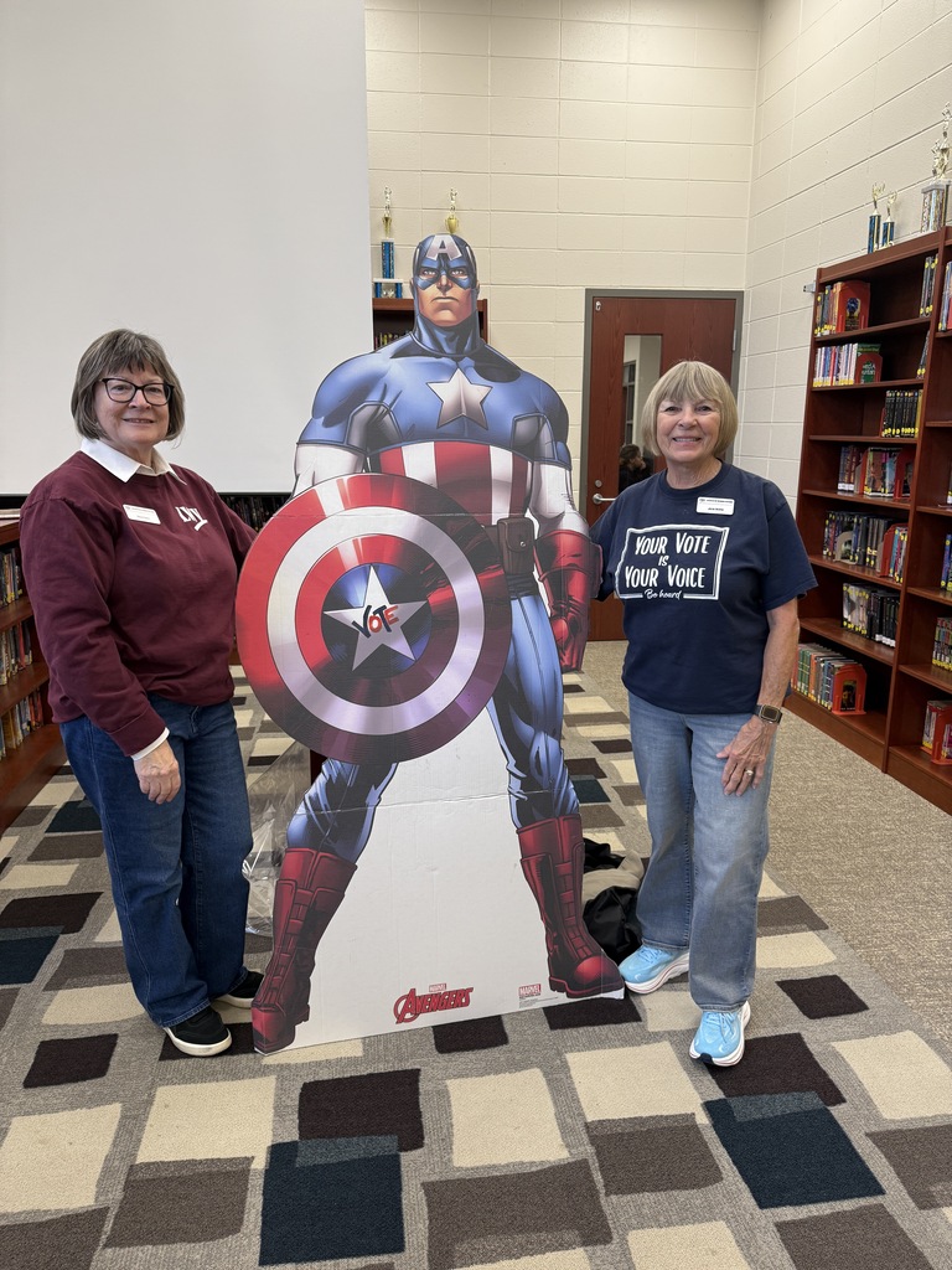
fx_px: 880
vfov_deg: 71.6
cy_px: 635
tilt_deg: -12.9
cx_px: 476
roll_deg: +0.4
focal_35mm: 24
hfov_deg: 56.8
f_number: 1.78
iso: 160
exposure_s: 1/120
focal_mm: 6.76
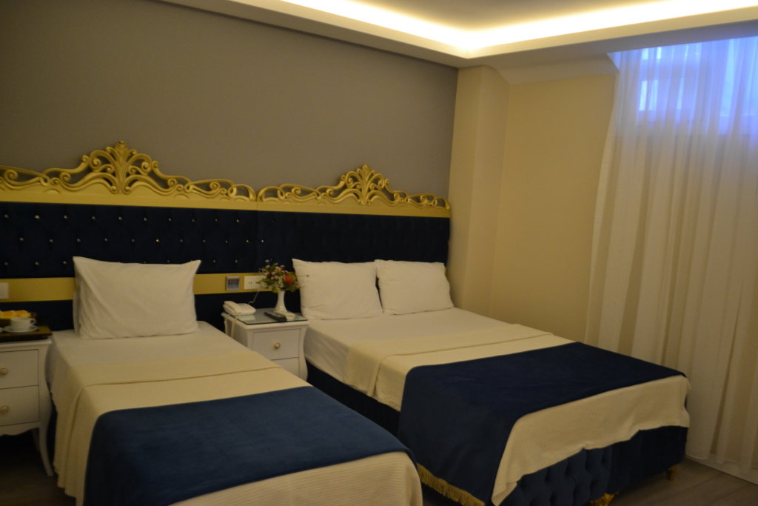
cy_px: 253
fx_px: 569
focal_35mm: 27
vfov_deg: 47.9
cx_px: 379
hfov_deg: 67.4
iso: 1100
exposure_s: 1/60
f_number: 3.5
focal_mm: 18
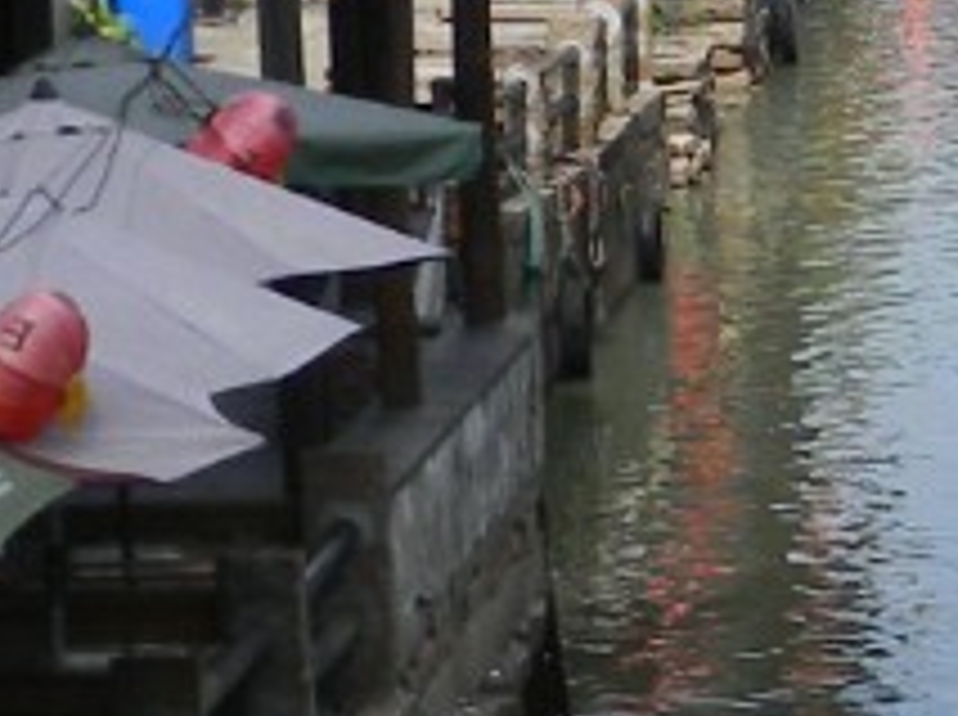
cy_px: 284
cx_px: 1205
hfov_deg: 7.3
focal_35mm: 270
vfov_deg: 5.5
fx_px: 7460
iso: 80
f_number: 3.8
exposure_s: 1/700
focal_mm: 7.3
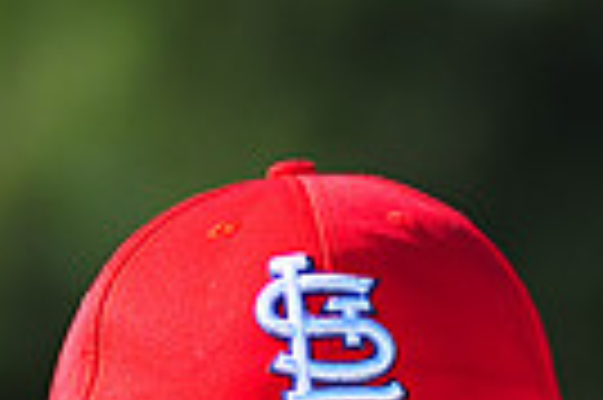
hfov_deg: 2.7
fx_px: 13032
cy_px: 760
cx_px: 360
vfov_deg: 1.8
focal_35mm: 779
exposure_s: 1/1250
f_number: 4
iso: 200
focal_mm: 180
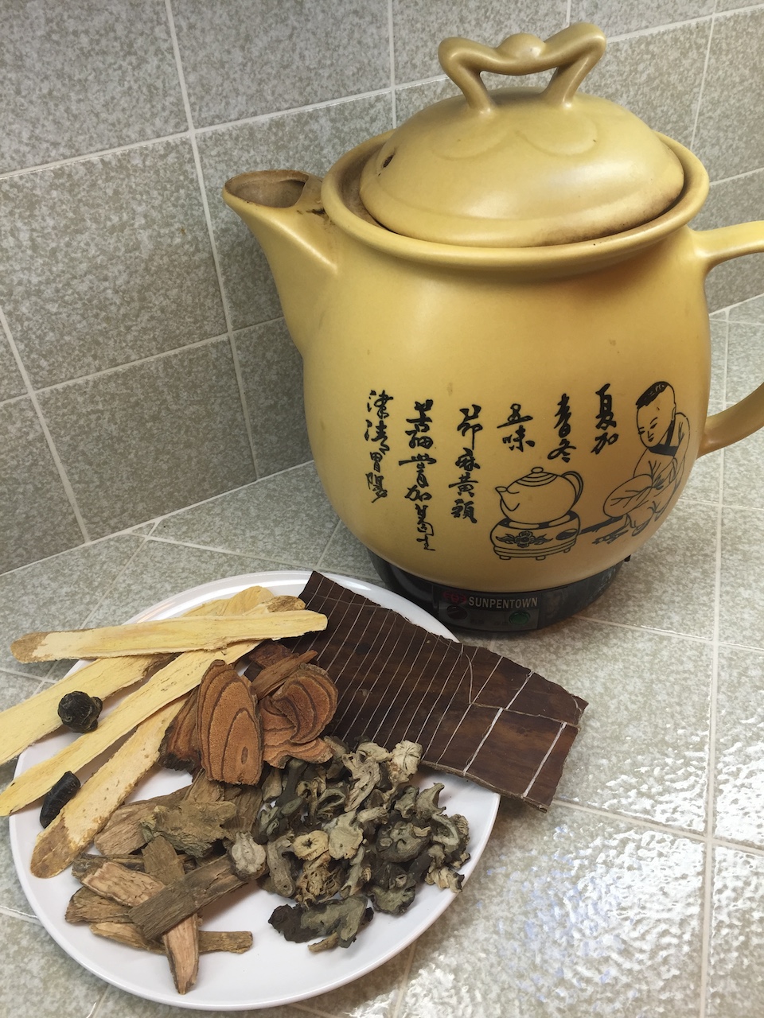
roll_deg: +4.8
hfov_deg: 48.2
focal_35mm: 29
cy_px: 509
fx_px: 853
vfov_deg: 61.7
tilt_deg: -41.9
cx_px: 382
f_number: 2.2
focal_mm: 4.15
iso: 40
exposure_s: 1/40
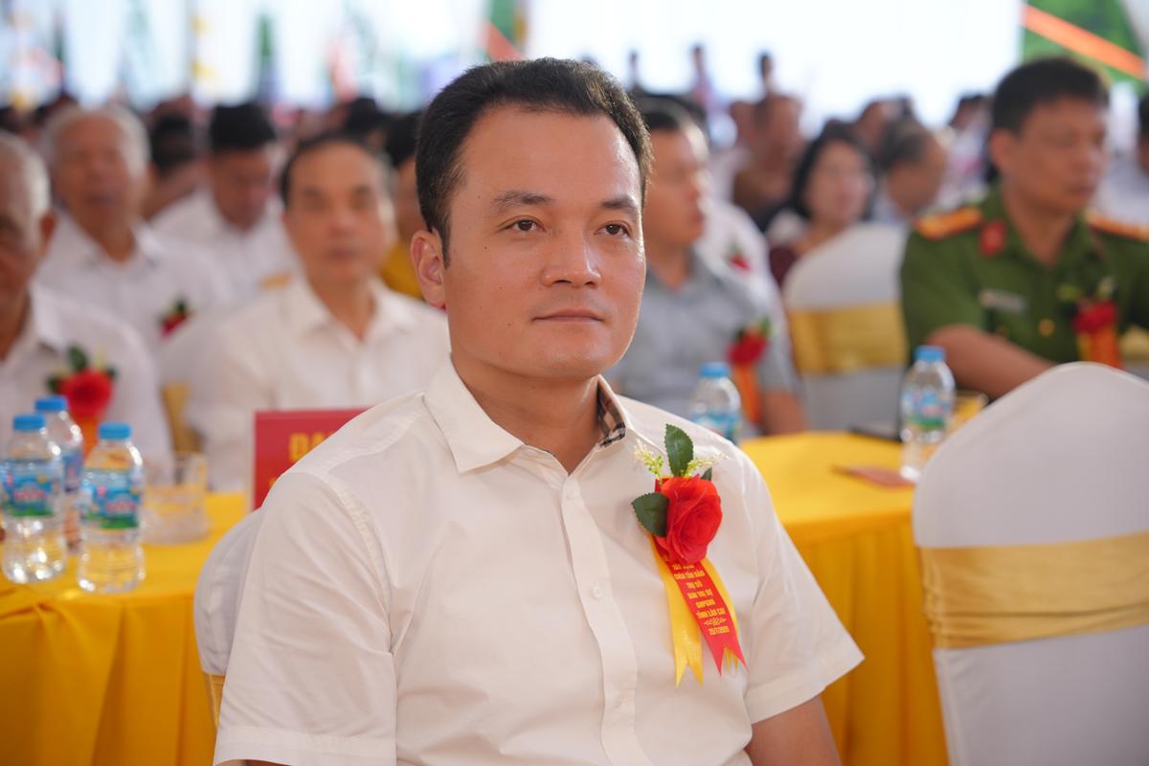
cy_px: 383
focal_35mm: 68
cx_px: 574
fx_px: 2170
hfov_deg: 29.7
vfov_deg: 20.0
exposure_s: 1/160
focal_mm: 68
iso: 500
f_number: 2.8
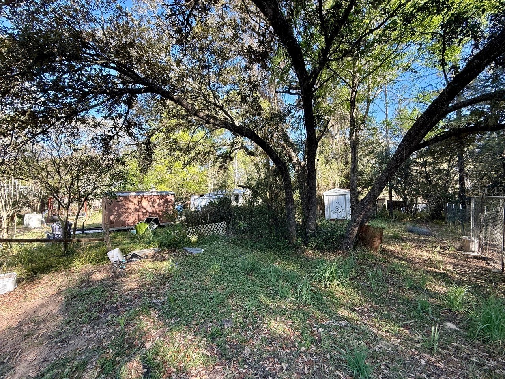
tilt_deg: +3.6
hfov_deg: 102.1
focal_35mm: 14
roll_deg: -0.8
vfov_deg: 85.7
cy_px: 190
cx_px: 252
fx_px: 204
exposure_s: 1/174
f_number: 2.2
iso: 50
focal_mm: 2.22
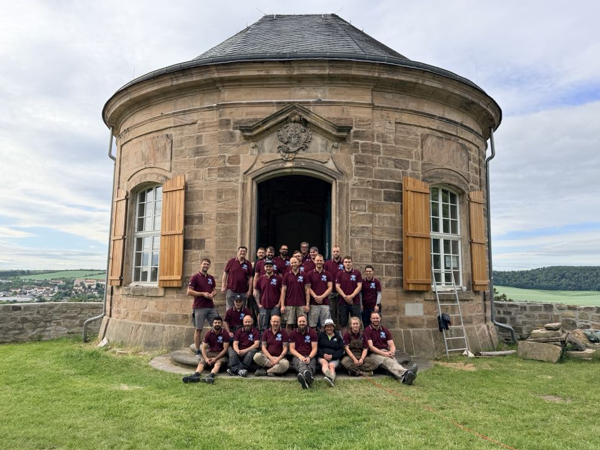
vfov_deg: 54.9
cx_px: 291
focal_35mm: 25
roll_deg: -0.9
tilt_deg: +8.0
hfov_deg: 69.4
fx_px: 433
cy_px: 218
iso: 100
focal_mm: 6.76
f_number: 1.78
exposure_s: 1/3021
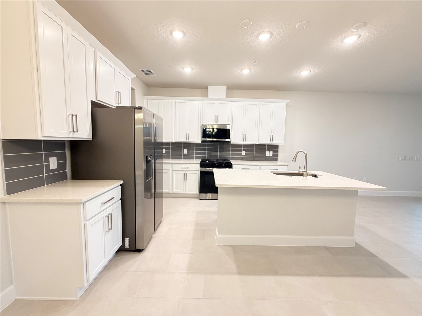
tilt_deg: -5.3
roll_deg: -0.5
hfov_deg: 102.1
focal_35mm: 14
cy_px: 158
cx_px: 211
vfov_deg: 85.7
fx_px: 171
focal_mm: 2.22
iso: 400
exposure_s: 1/60
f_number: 2.2
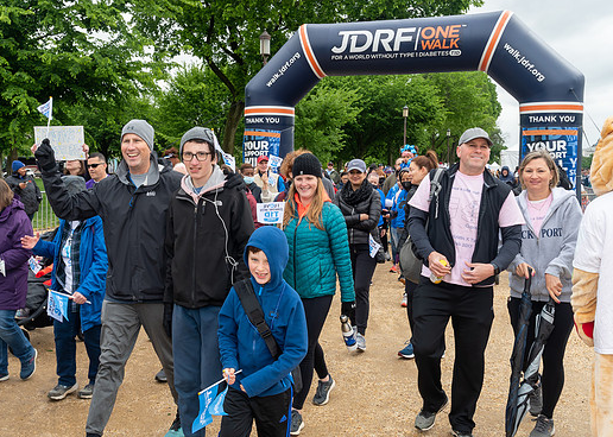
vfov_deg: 37.5
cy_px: 197
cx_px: 245
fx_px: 644
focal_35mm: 37
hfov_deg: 50.6
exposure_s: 1/250
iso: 200
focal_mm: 18
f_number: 7.1
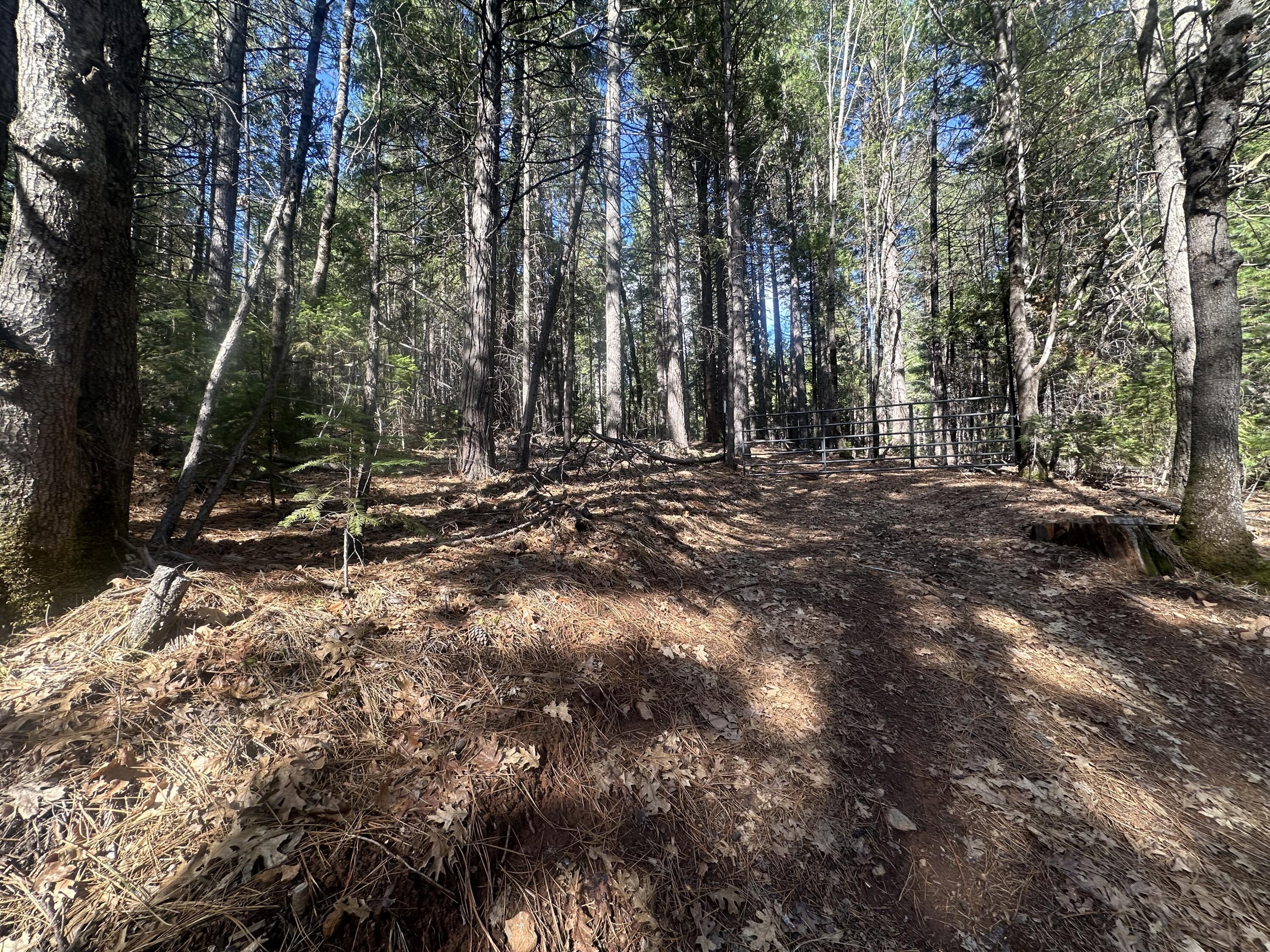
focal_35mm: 14
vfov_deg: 85.7
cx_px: 635
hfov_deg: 102.1
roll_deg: +2.3
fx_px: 514
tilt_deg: +3.9
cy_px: 476
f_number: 2.2
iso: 40
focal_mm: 2.22
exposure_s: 1/140
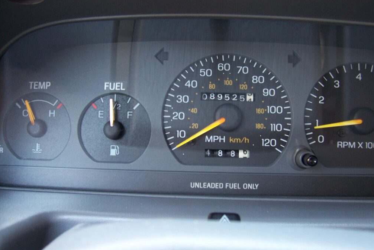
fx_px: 374
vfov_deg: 36.9
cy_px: 128
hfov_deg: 53.1
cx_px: 187
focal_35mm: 36
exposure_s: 1/30
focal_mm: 5.6
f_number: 2.7
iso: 160
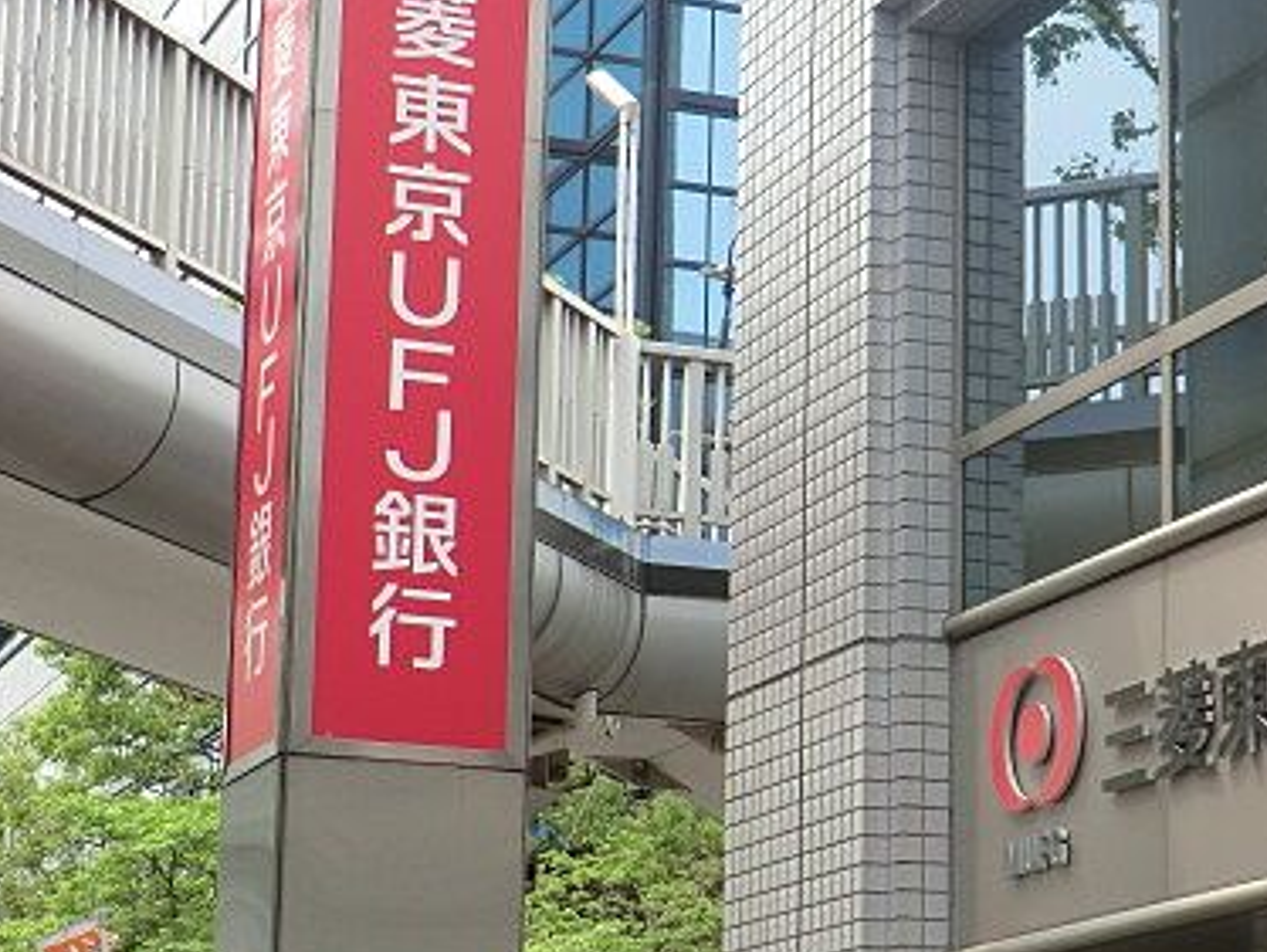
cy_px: 512
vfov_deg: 15.7
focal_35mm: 94
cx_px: 965
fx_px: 3443
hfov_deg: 20.7
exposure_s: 1/200
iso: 80
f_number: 4.2
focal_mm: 9.8
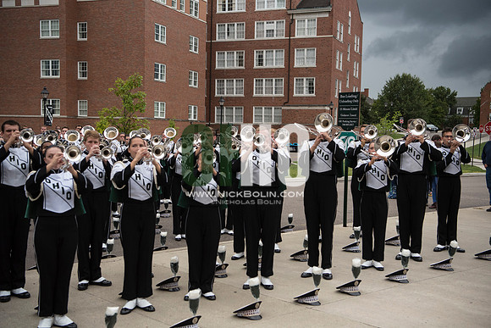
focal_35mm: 46
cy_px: 164
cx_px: 246
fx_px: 628
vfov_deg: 29.3
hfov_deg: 42.7
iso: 1600
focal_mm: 46
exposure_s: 1/3200
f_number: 3.5
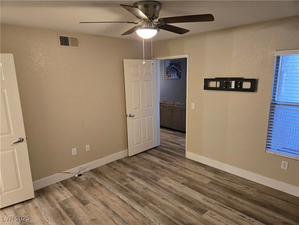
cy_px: 112
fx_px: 199
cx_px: 150
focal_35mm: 23
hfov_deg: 73.9
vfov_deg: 58.9
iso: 640
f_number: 1.8
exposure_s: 1/60
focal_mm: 5.4
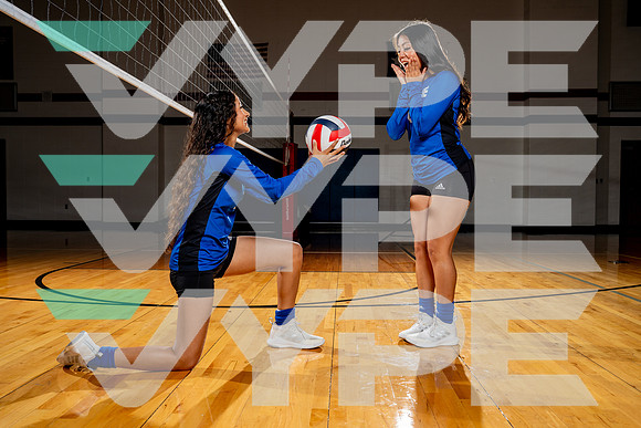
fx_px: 577
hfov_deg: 58.1
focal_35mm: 32
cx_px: 320
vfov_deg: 40.7
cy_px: 214
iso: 100
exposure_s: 1/250
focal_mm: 31
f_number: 5.6
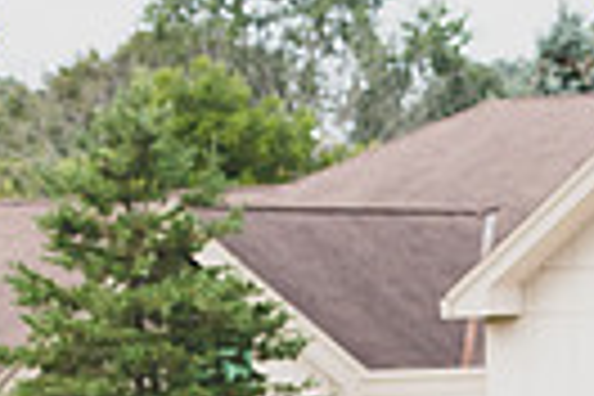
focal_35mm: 379
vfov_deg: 3.6
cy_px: 776
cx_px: 630
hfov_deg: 5.4
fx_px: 6253
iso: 320
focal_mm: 86
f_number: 4.5
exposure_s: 1/500
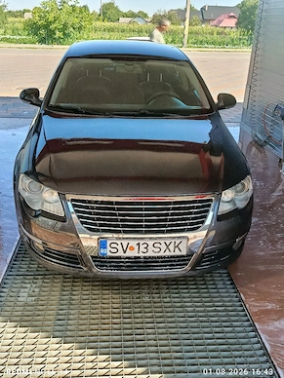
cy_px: 192
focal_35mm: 34
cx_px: 140
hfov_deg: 41.8
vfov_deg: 54.0
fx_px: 372
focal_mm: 5.24
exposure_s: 1/100
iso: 80
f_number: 1.7
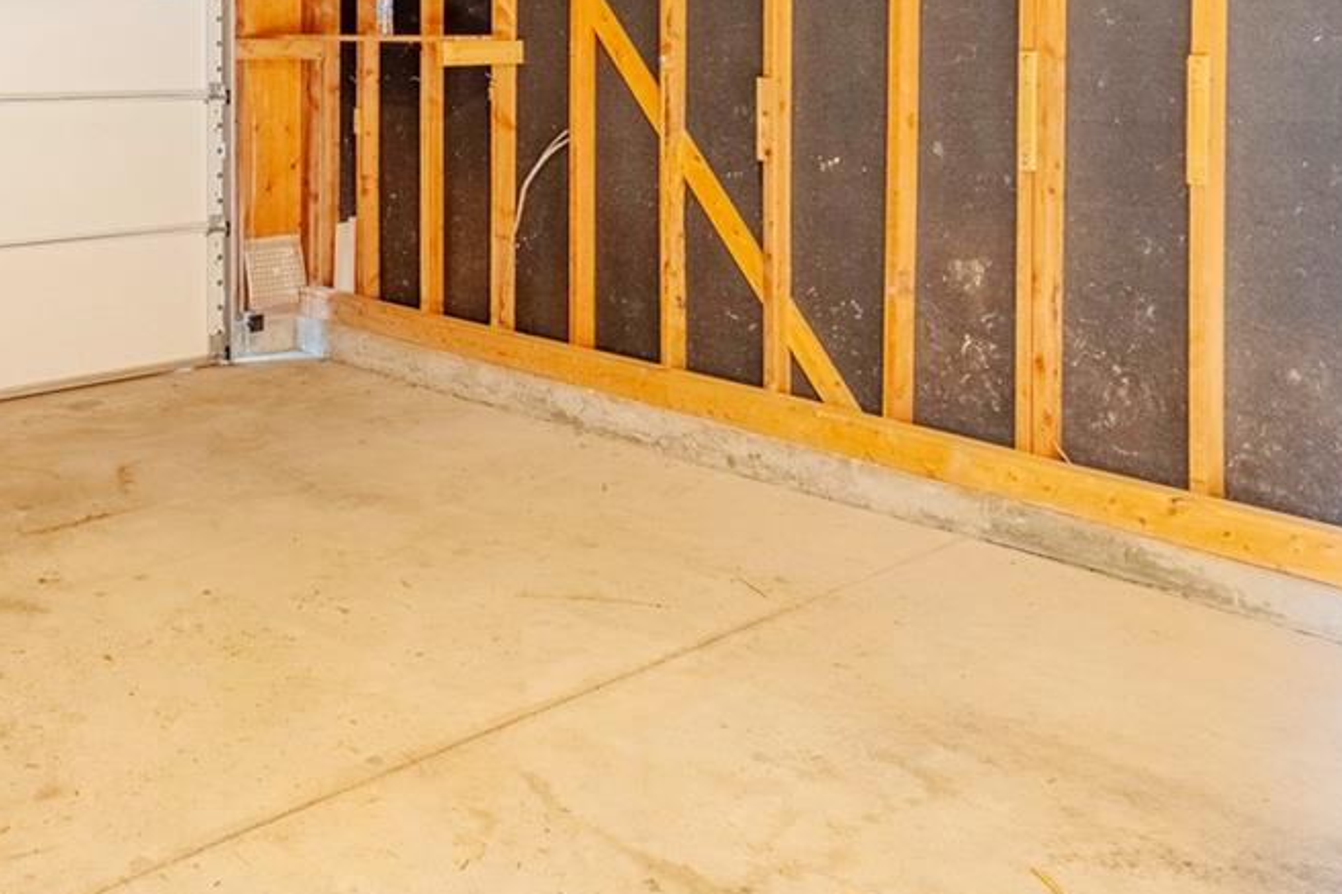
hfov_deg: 48.2
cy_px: 68
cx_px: 387
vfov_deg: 32.3
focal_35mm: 39
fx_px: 1453
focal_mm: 16
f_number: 5
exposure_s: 1/250
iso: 1000
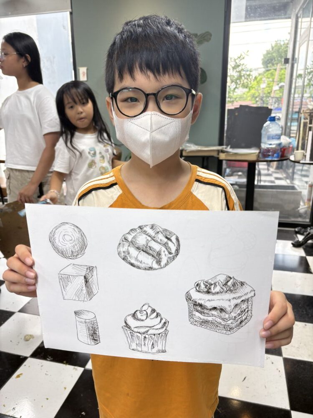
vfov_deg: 67.3
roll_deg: -0.2
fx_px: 313
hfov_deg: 53.1
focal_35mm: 26
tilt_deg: -15.9
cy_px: 209
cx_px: 156
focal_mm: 5.96
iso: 40
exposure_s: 1/100
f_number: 1.6
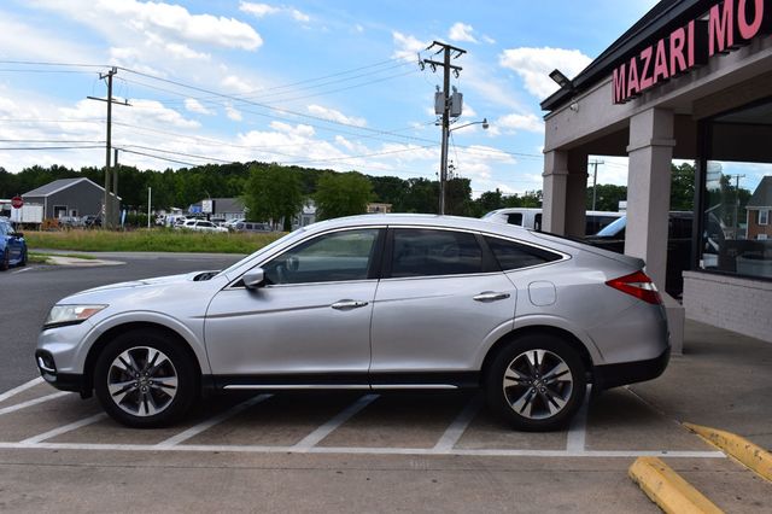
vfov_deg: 36.8
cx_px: 386
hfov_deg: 53.2
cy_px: 257
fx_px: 772
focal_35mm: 36
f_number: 11
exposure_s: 1/500
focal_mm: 24
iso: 360
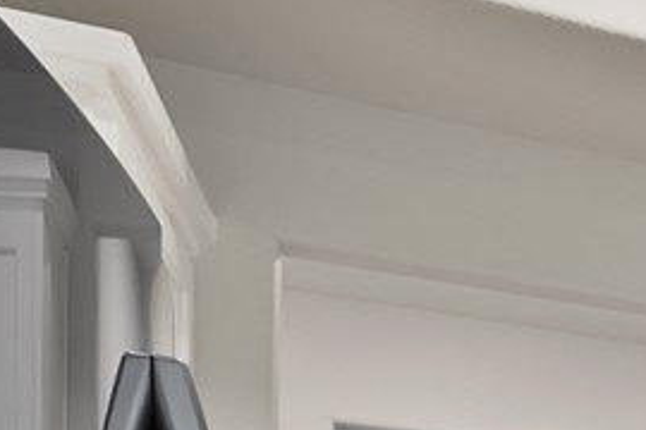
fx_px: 1597
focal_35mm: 89
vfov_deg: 13.0
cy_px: 904
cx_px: 2072
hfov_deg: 10.6
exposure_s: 1/2.5
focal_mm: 12
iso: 640
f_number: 9
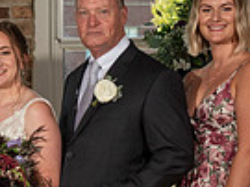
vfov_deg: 5.8
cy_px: 186
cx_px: -44
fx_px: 1854
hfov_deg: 7.6
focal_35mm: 257
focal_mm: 62
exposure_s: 1/160
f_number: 6.3
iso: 400
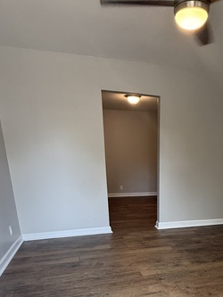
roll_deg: -1.0
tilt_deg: -18.9
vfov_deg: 58.6
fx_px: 240
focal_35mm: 28
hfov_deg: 48.7
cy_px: 237
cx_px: 154
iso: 320
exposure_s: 1/120
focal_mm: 2.22
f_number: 2.2
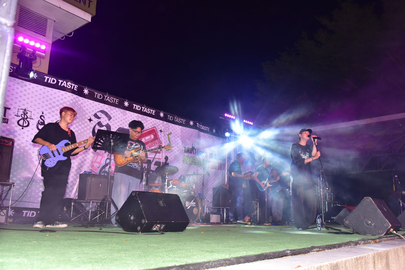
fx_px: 360
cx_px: 202
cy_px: 135
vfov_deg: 41.2
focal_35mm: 32
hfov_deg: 58.7
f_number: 5.6
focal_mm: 32
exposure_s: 1/200
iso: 1250
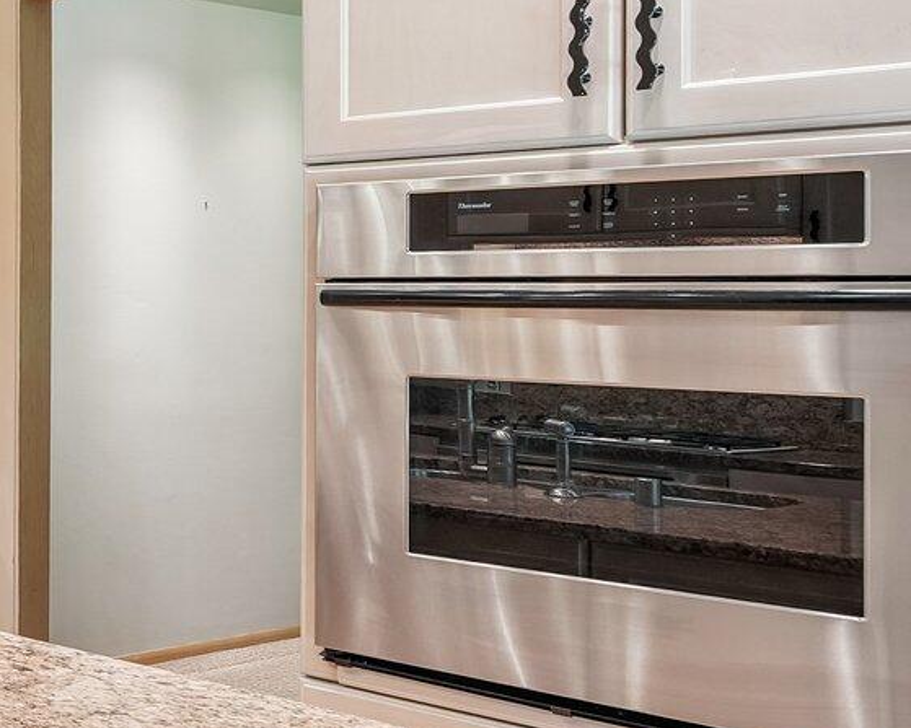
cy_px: 274
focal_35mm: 55
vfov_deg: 27.5
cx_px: -627
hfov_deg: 23.1
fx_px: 1483
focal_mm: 16
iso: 320
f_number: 7.1
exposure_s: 1/10
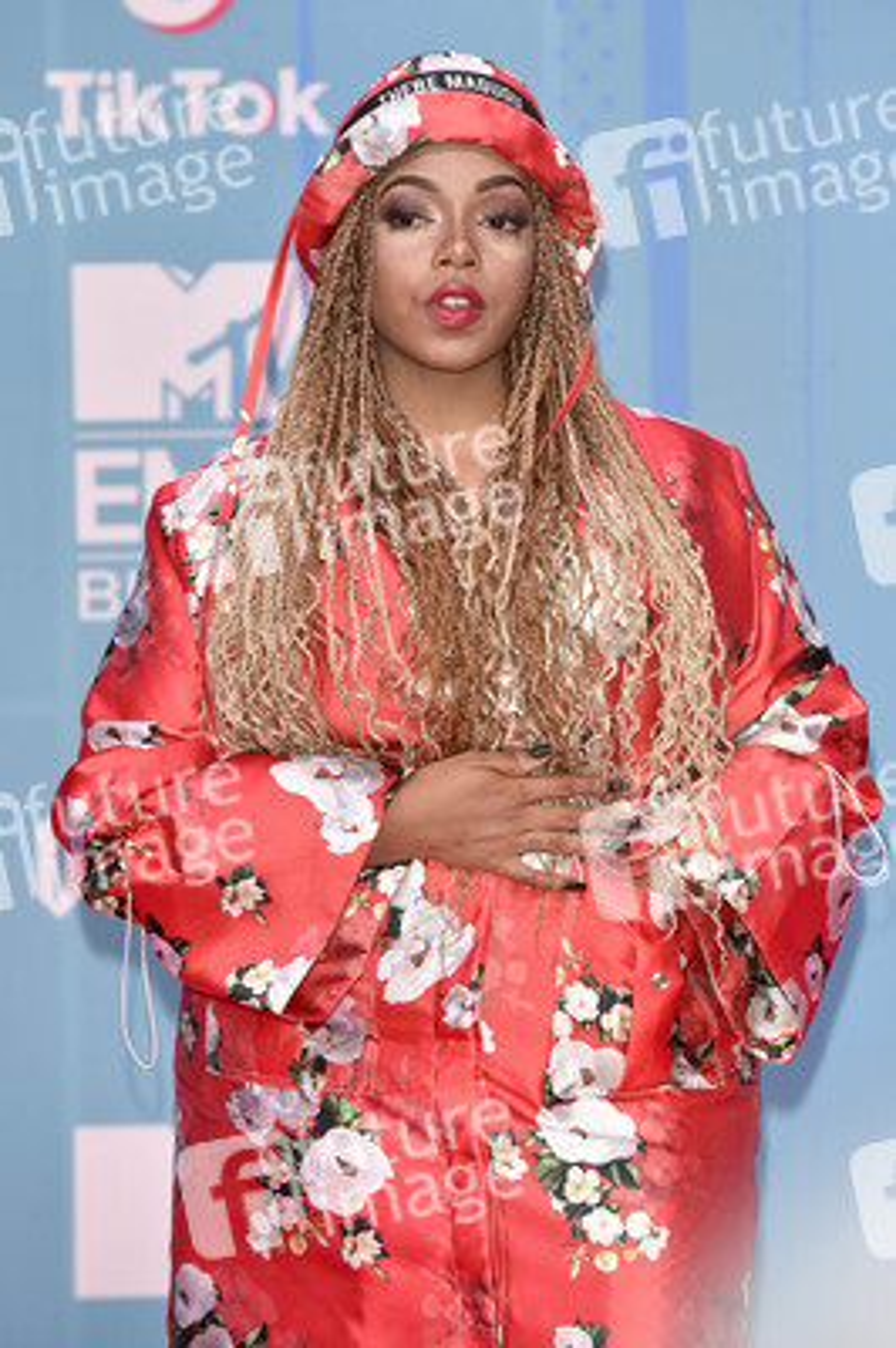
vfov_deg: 13.3
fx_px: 5796
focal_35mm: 155
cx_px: 448
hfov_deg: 8.8
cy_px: 674
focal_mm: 155
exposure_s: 1/250
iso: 2000
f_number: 4.5
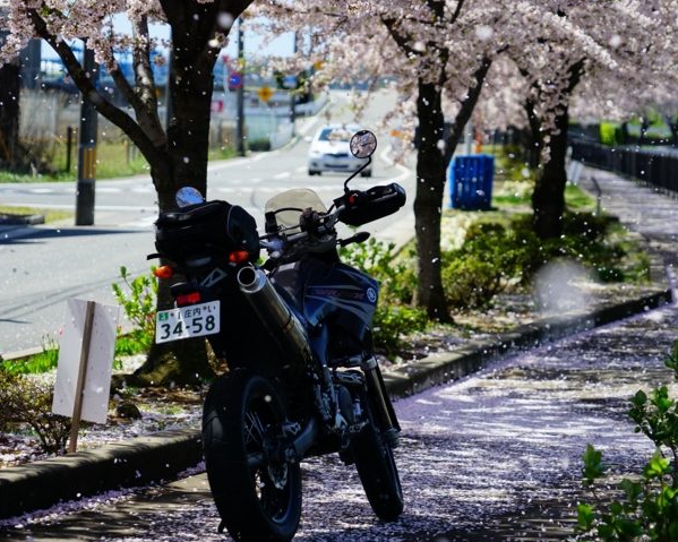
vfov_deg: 9.2
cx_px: 404
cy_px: 300
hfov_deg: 11.5
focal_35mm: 168
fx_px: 3371
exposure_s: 1/1000
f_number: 6.3
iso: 320
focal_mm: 134
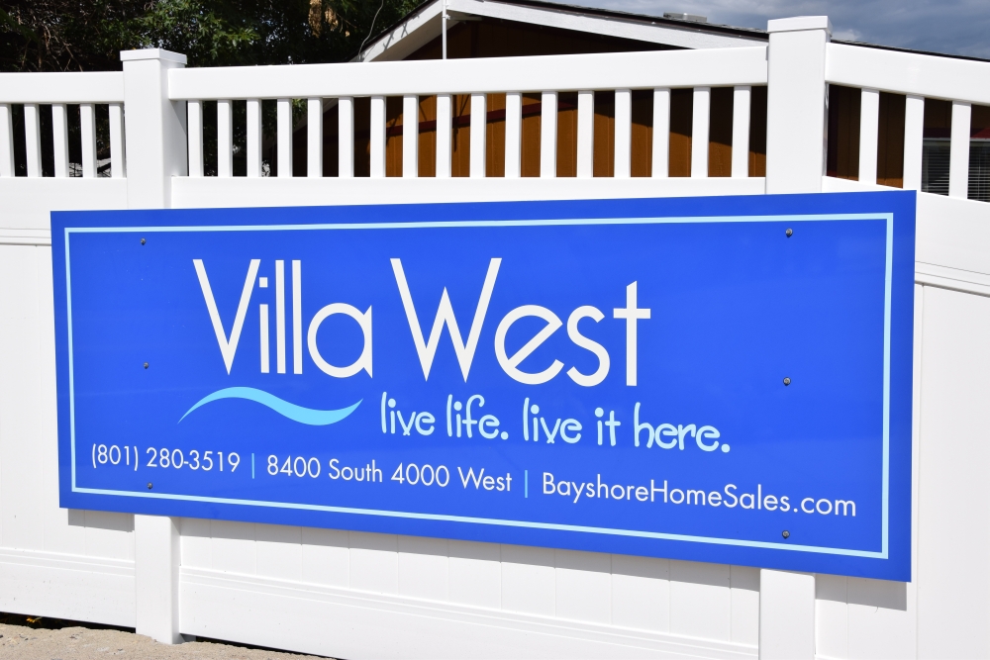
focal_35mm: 46
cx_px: 495
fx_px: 1279
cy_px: 330
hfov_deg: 42.3
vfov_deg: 29.0
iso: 200
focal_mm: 31
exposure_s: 1/500
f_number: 11
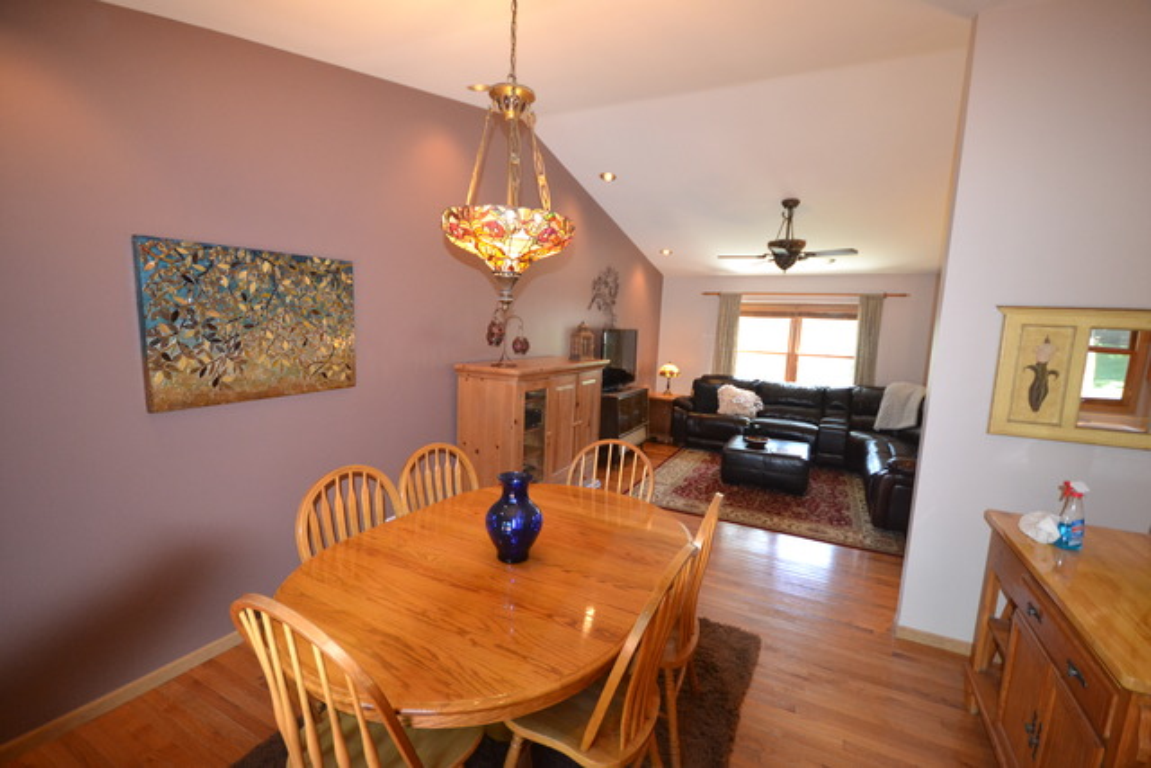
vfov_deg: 77.4
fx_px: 480
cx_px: 576
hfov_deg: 100.4
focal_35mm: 15
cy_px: 384
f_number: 4
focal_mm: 10
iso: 2000
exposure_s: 1/60
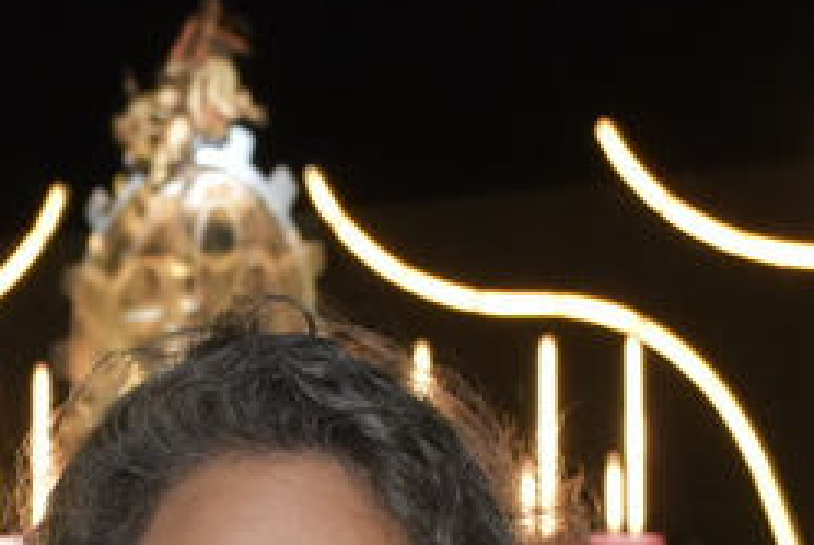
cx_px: 26
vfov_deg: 6.6
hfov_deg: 10.1
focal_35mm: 203
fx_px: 4595
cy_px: 992
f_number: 5.6
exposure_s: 1/60
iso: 1600
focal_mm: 24
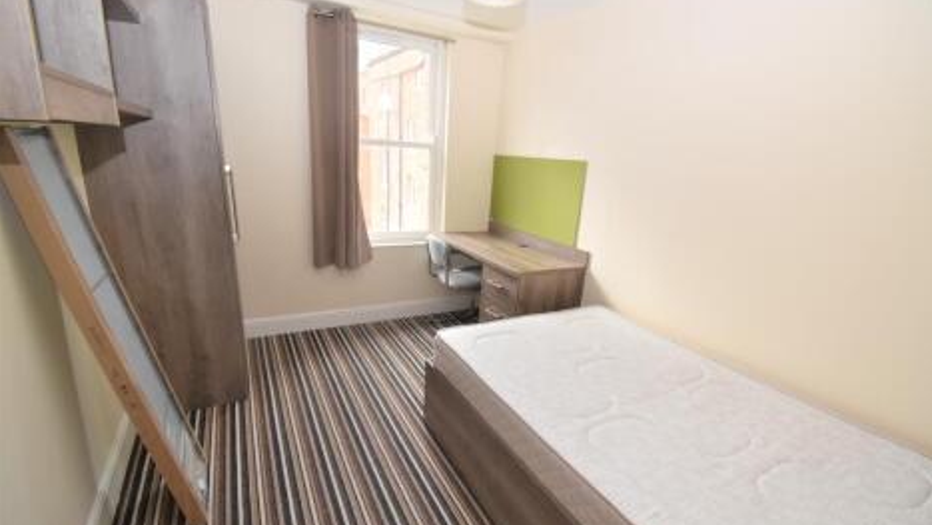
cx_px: 473
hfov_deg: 99.3
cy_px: 292
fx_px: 396
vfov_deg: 66.9
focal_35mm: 16
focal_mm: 10
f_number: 5.6
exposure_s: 1/125
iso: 640
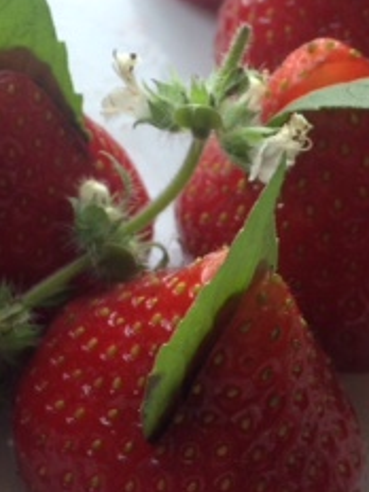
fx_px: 1293
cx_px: -38
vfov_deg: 21.5
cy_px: 163
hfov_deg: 15.8
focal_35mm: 91
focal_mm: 4.12
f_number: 2.4
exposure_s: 1/60
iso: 64
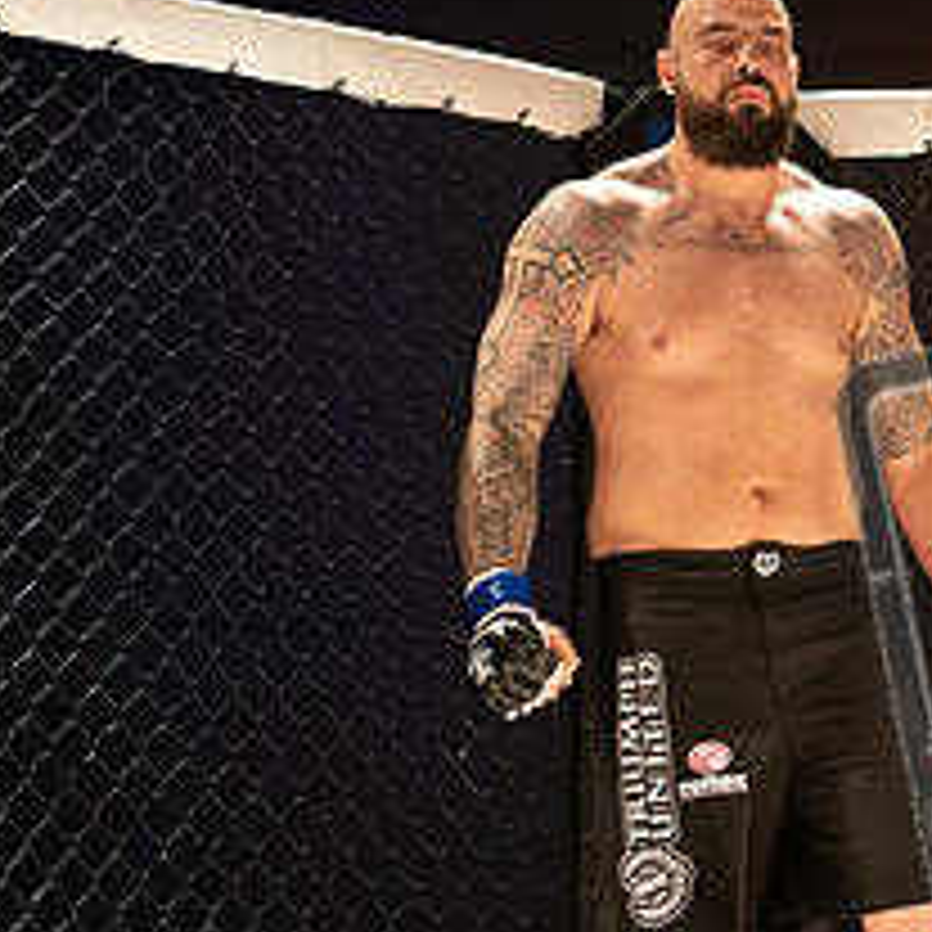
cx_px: 846
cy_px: 439
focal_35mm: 175
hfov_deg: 9.9
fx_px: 5331
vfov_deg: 10.0
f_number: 2.8
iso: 2200
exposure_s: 1/1000
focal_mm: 70
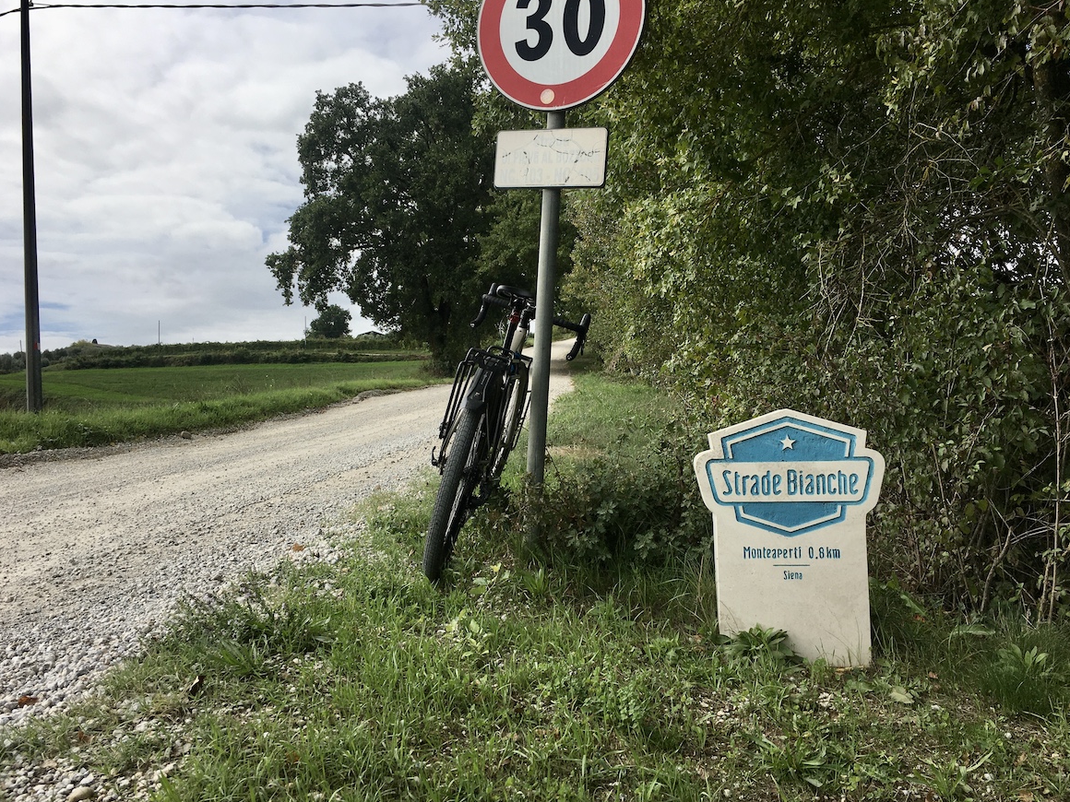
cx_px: 528
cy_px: 408
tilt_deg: +2.0
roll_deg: +1.2
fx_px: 927
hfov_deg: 60.0
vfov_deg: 46.8
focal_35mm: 30
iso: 25
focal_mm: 4.15
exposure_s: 1/1876
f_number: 2.2
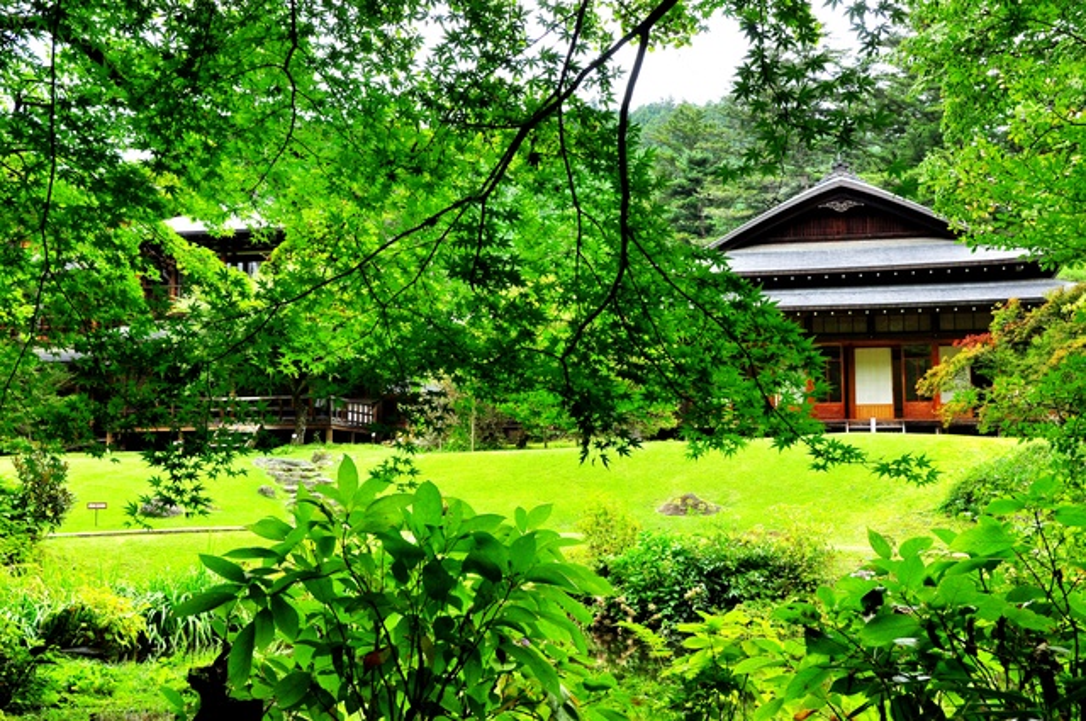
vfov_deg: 28.9
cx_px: 543
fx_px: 1401
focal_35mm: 46
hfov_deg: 42.4
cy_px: 360
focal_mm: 31
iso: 400
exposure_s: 1/60
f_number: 11
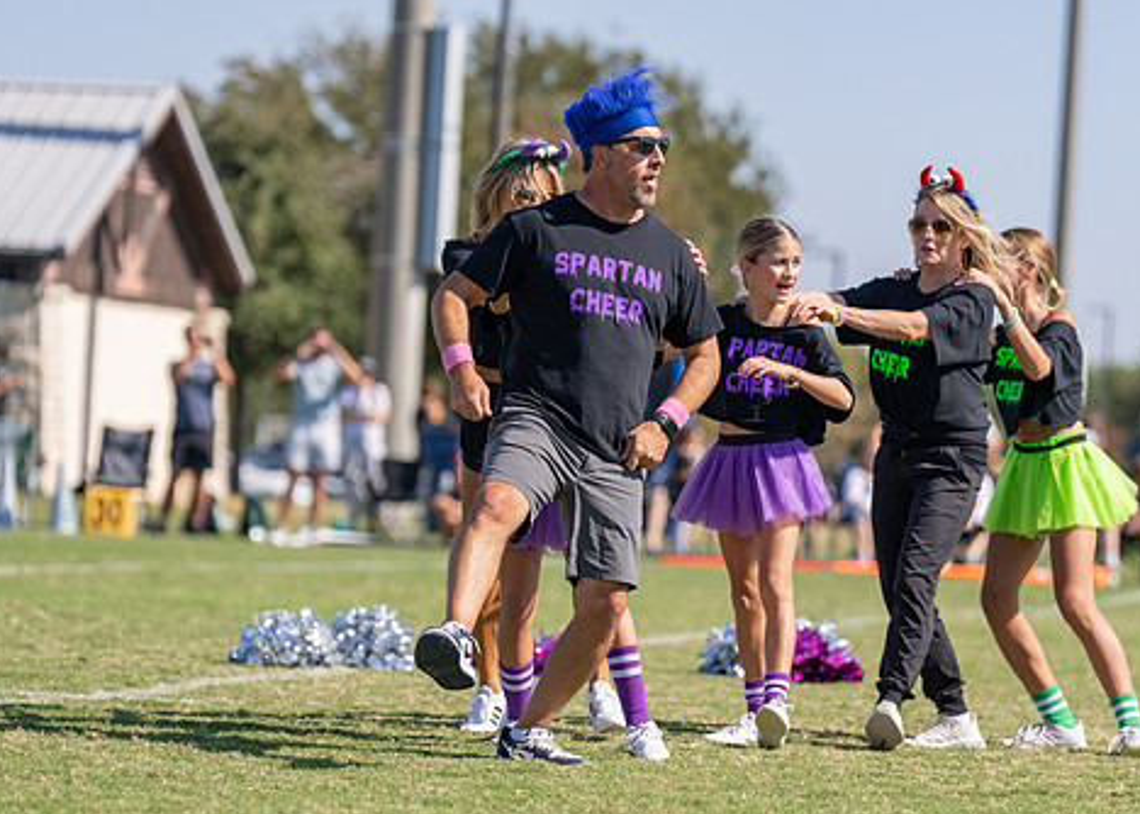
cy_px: 422
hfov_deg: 10.8
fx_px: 6053
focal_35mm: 187
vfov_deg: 7.7
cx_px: 614
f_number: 2.8
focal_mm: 144
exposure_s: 1/6400
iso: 320
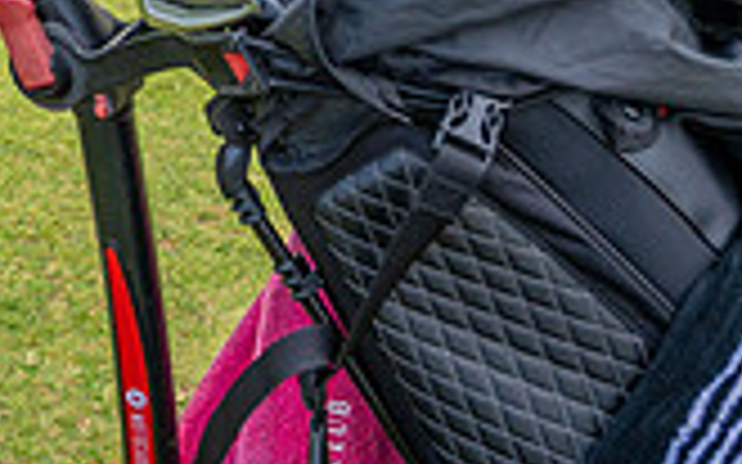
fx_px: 1880
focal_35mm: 93
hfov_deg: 18.4
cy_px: -374
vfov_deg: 12.8
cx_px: -517
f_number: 5
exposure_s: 1/400
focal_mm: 26
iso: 400
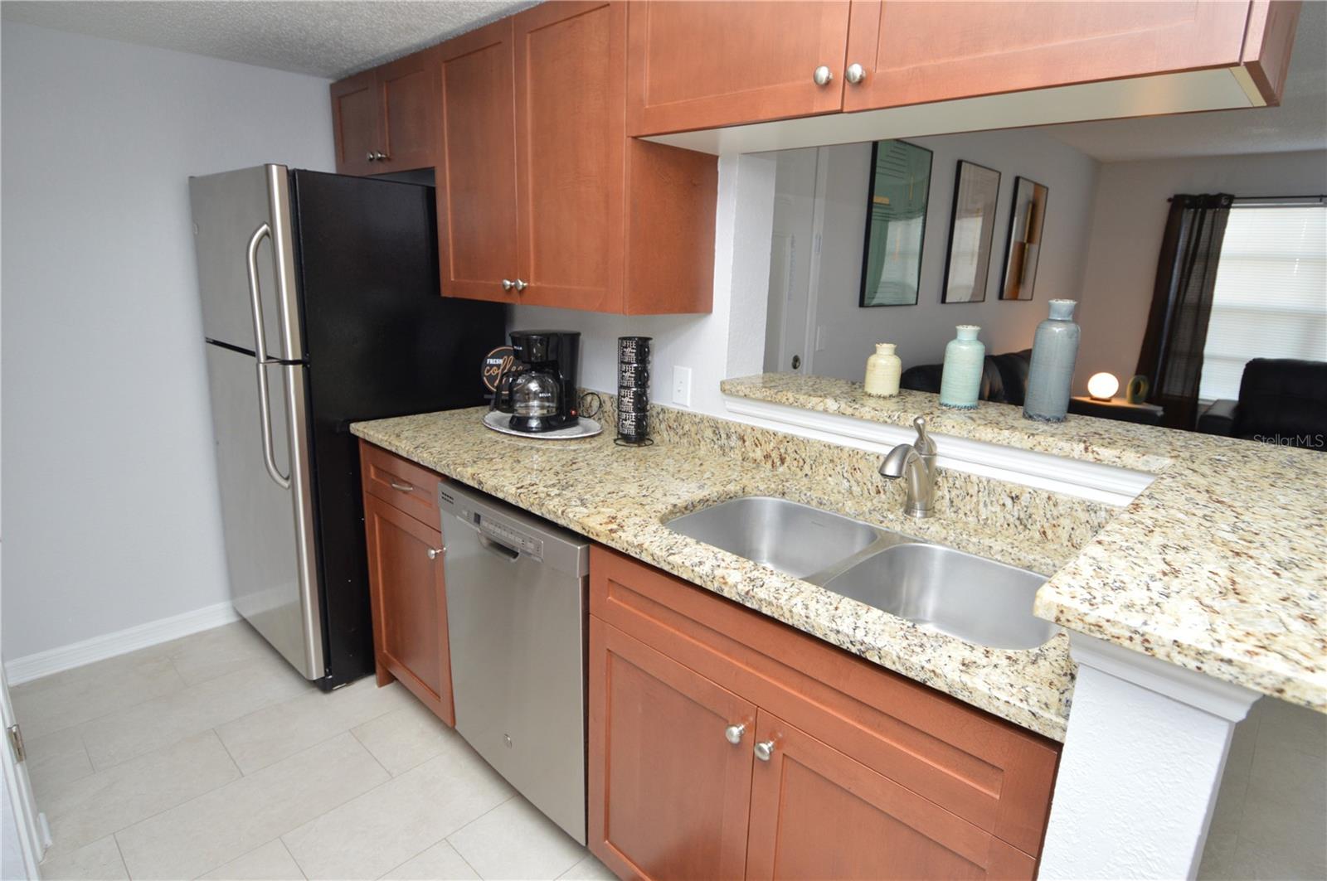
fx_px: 663
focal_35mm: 18
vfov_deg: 67.3
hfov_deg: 90.1
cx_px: 664
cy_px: 440
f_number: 4
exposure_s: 1/60
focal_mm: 12
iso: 560
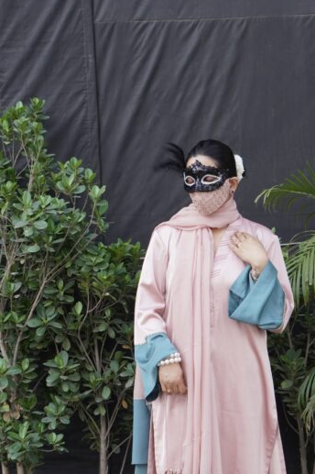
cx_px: 193
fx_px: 1774
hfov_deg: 10.1
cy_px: 322
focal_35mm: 135
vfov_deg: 15.2
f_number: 6.3
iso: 800
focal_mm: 62
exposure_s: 1/200
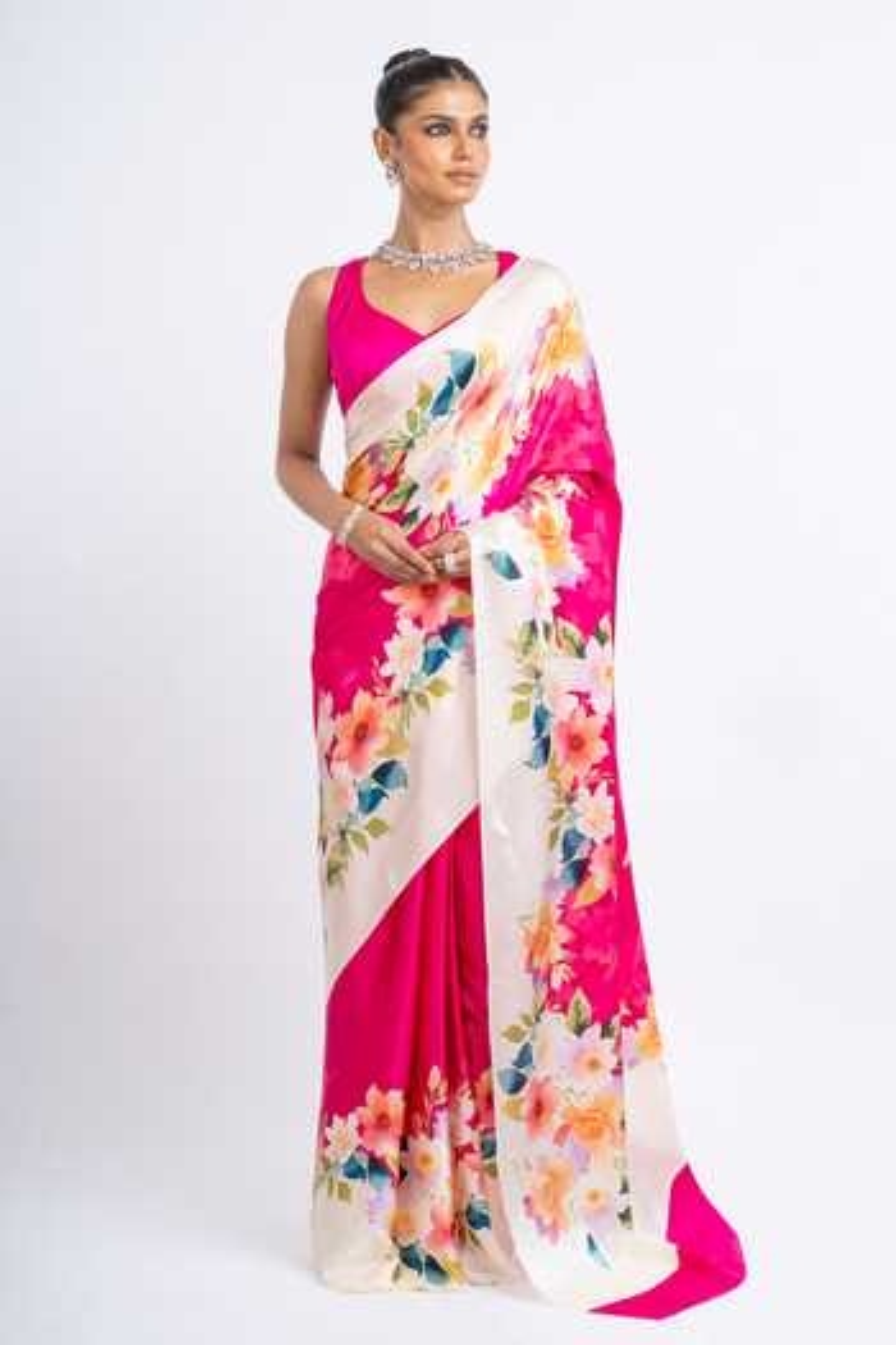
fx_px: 3173
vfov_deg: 23.9
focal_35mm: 85
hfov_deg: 16.1
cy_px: 672
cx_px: 448
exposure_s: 1/160
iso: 200
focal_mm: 85
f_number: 13
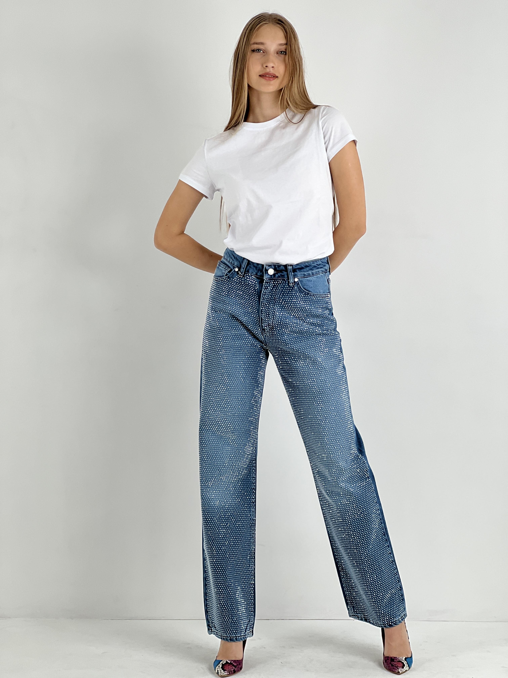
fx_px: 1507
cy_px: 339
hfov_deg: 19.1
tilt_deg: +0.0
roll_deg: +0.0
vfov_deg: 25.3
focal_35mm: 77
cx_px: 254
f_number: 2.8
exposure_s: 1/100
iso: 50
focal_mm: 9
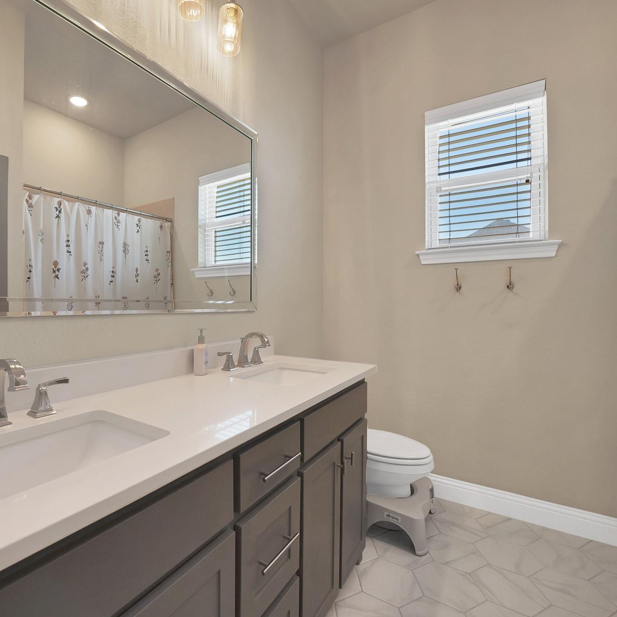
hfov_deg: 85.9
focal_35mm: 16
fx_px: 323
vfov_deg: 87.4
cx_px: 236
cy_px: 298
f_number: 9
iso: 640
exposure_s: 1/30
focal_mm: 12
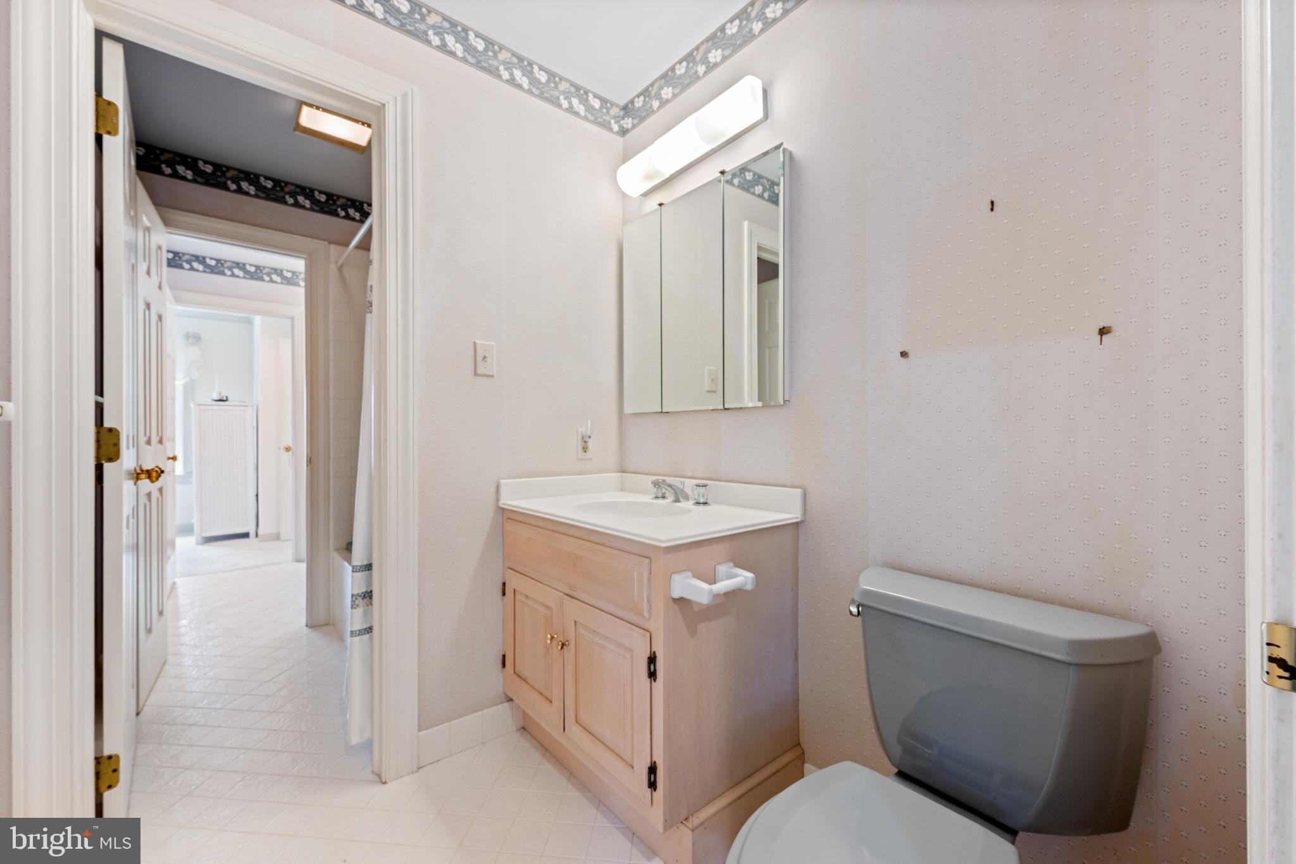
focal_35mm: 14
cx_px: 648
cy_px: 432
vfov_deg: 81.2
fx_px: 504
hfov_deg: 104.3
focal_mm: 14
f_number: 8
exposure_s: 1/3
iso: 400
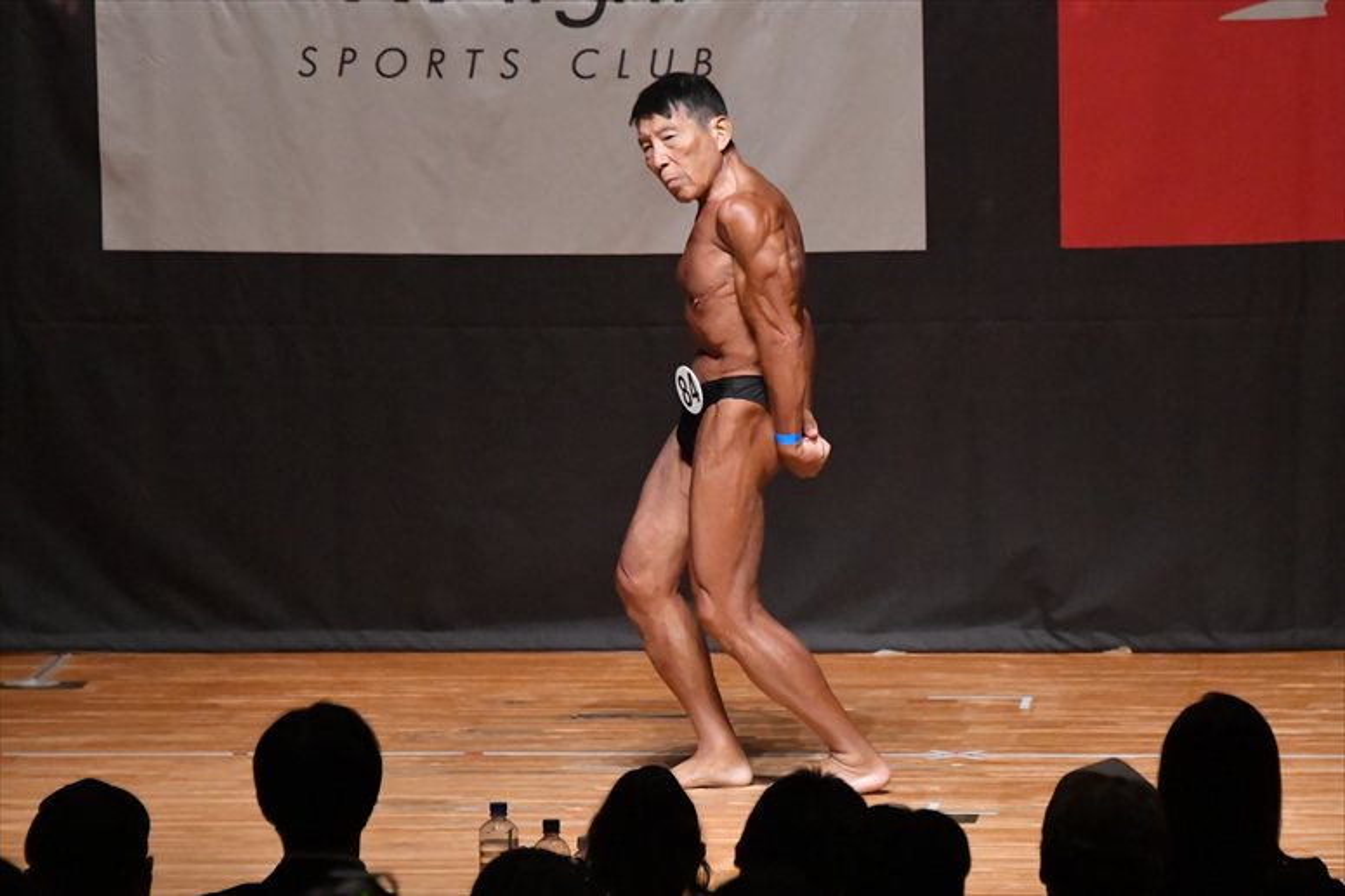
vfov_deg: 4.6
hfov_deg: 6.9
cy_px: 448
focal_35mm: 300
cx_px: 672
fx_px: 11203
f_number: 5.6
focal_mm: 200
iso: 10000
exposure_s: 1/400
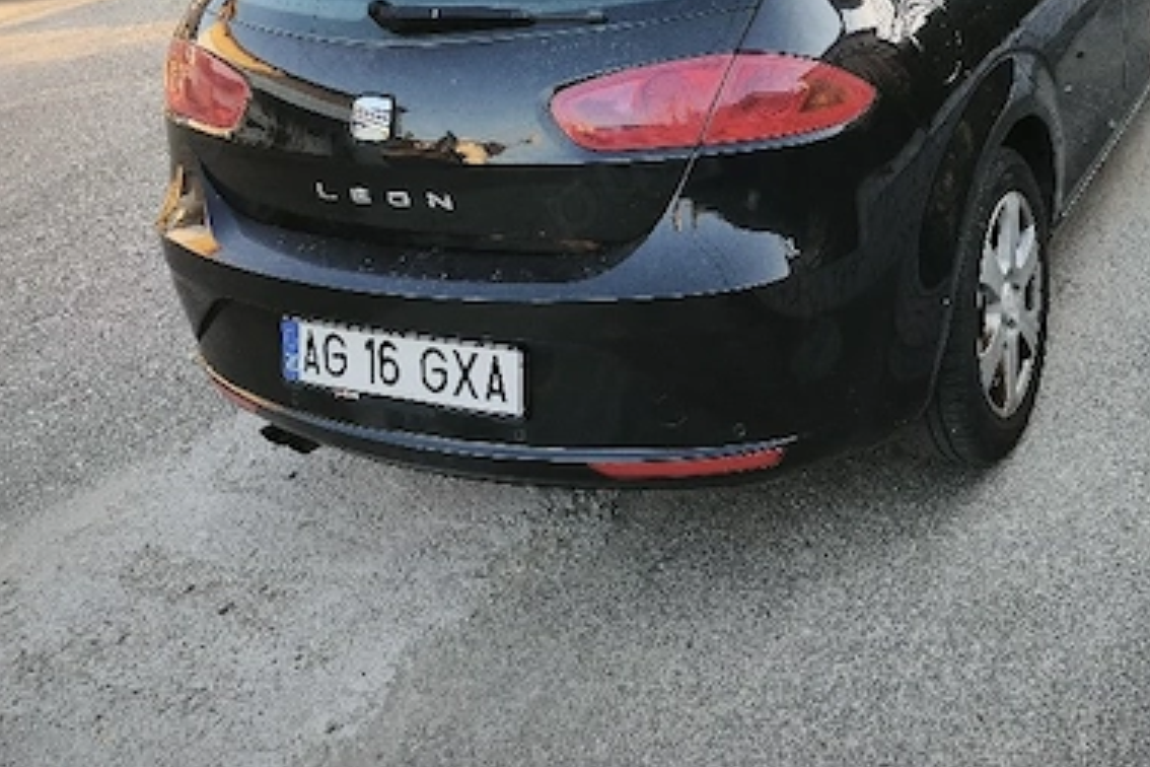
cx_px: 858
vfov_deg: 33.6
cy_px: 107
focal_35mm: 38
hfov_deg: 48.8
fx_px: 1214
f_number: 1.62
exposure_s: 1/1000
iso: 160
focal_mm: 6.45
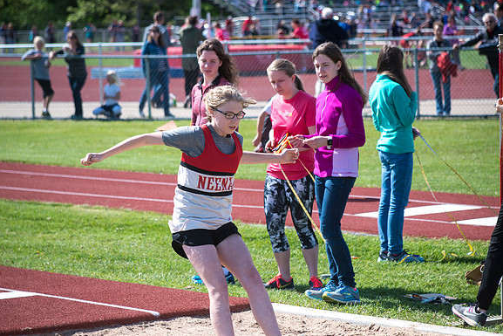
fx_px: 2390
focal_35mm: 171
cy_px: 168
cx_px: 252
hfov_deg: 12.0
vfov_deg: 8.0
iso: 1000
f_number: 6.3
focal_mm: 170
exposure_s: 1/3200
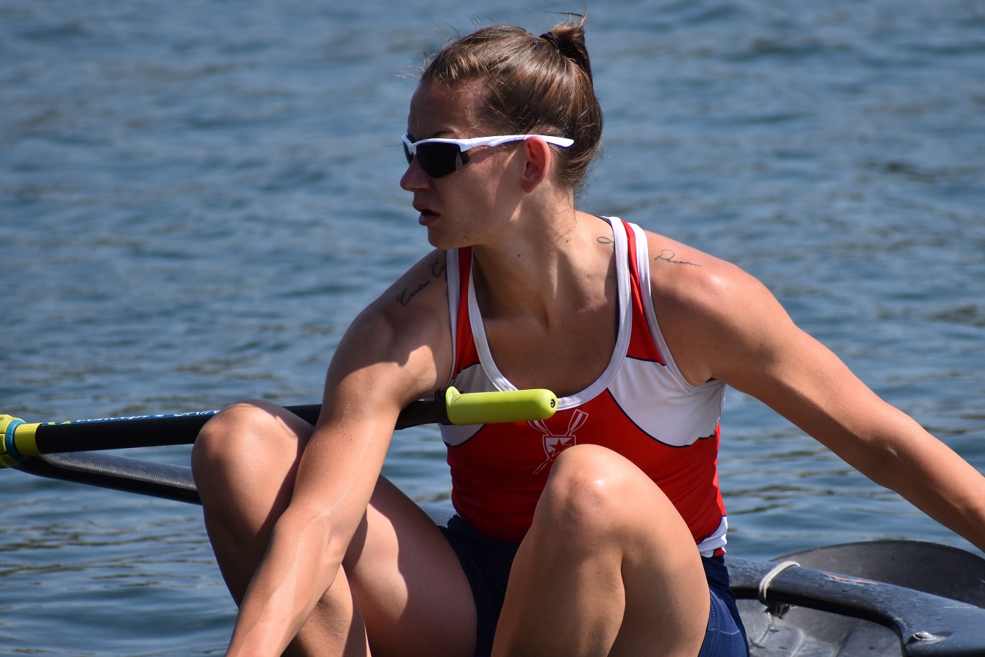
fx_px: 16554
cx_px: 550
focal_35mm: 605
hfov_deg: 3.4
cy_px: 384
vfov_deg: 2.3
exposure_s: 1/2000
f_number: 7.1
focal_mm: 300
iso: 400
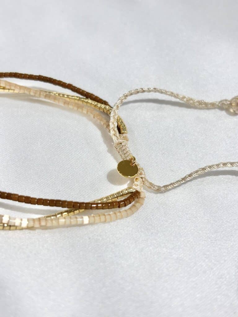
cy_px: 158
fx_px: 477
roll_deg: +8.7
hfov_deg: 28.0
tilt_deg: -42.1
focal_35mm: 52
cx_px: 119
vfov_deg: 36.8
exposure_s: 1/284
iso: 32
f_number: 1.6
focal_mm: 5.96
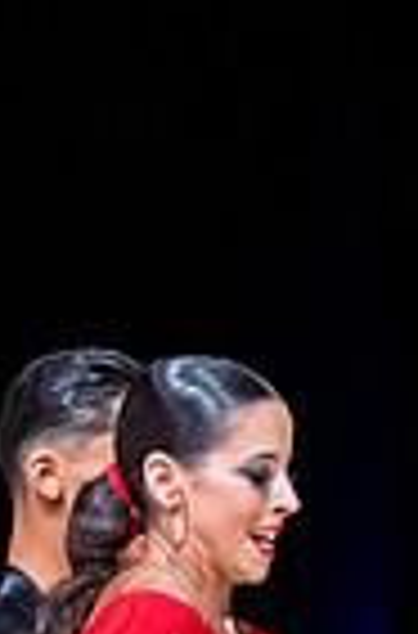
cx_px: 211
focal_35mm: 250
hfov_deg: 5.5
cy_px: 971
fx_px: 4386
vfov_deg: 8.1
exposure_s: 1/400
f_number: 3.2
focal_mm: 52
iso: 3200
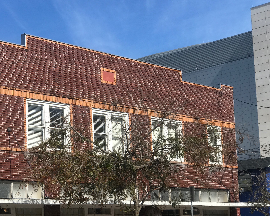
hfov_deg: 22.0
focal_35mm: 86
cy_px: 146
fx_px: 687
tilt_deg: +7.3
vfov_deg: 17.8
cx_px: 65
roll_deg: +2.0
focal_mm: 6.6
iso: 20
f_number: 2.8
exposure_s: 1/977
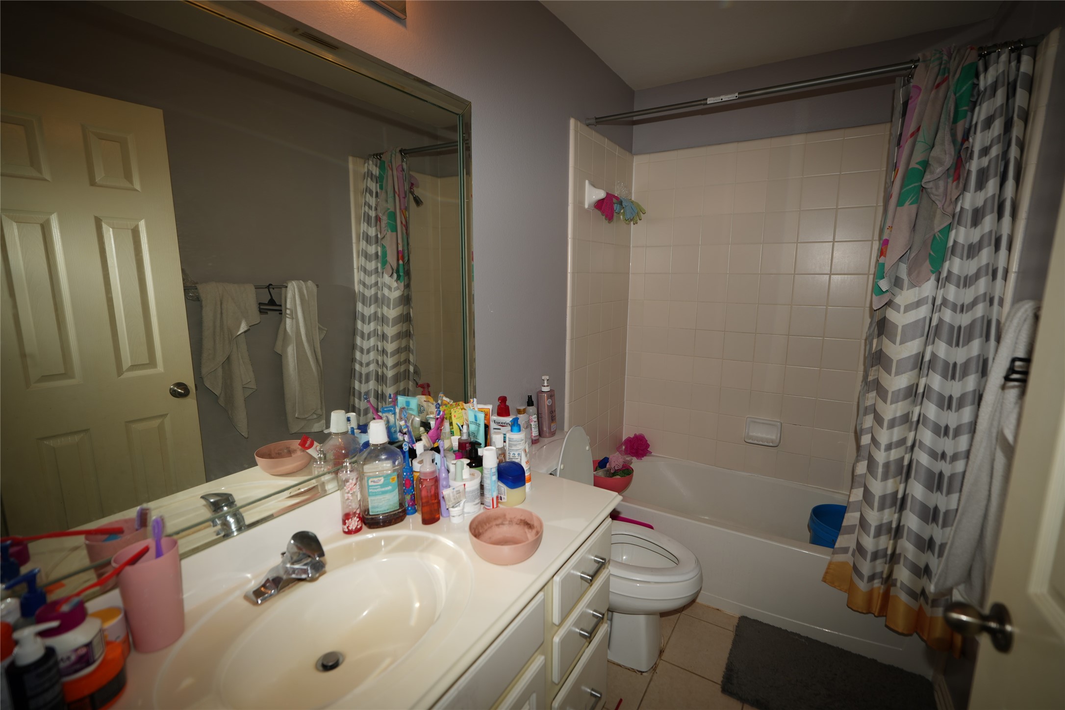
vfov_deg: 73.7
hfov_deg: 96.7
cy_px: 355
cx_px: 532
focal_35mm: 16
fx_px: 473
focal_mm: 16
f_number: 2.8
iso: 64
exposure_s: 1/60
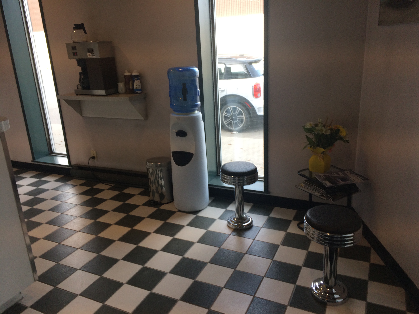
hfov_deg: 61.7
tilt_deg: -18.0
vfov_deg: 48.2
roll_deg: +1.6
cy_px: 157
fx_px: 351
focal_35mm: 29
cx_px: 210
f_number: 2.2
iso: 50
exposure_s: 1/100
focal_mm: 4.15
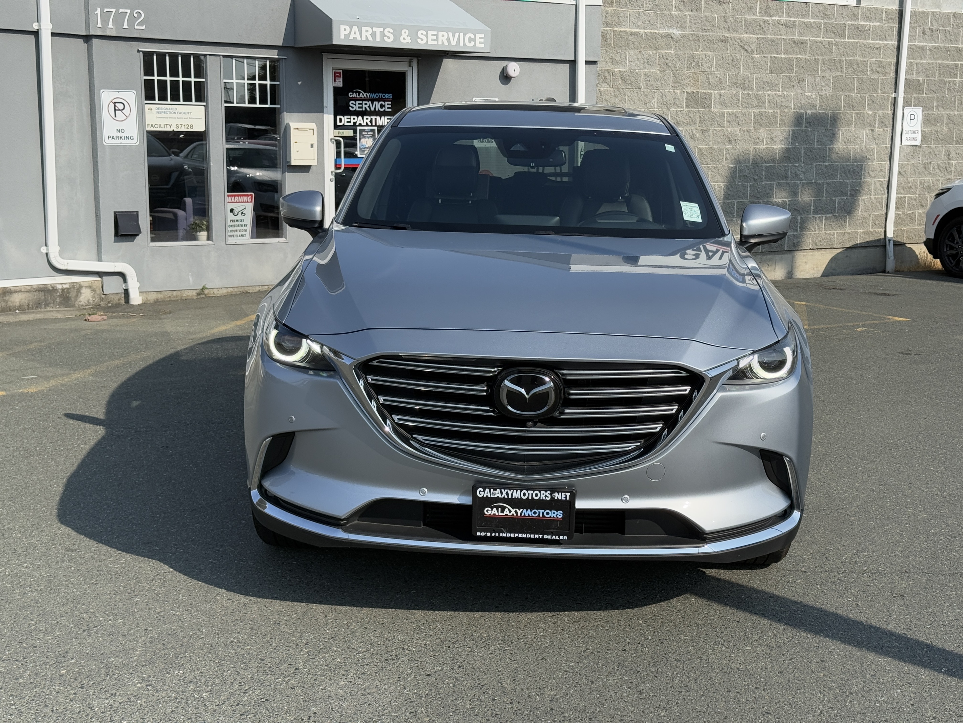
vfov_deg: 30.3
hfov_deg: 39.7
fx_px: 1335
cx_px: 482
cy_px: 362
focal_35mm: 48
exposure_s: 1/4587
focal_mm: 6.76
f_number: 1.78
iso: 64
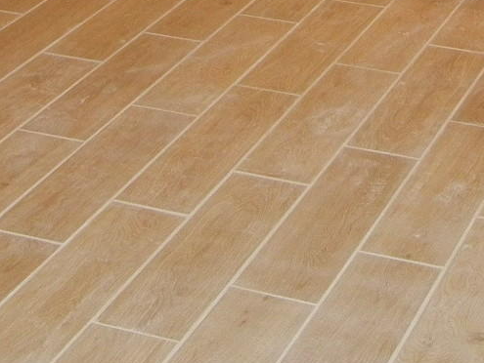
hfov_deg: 15.9
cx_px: 171
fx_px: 1735
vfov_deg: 11.3
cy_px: -241
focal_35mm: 124
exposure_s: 1/30
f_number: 3.5
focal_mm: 5.4
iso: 253
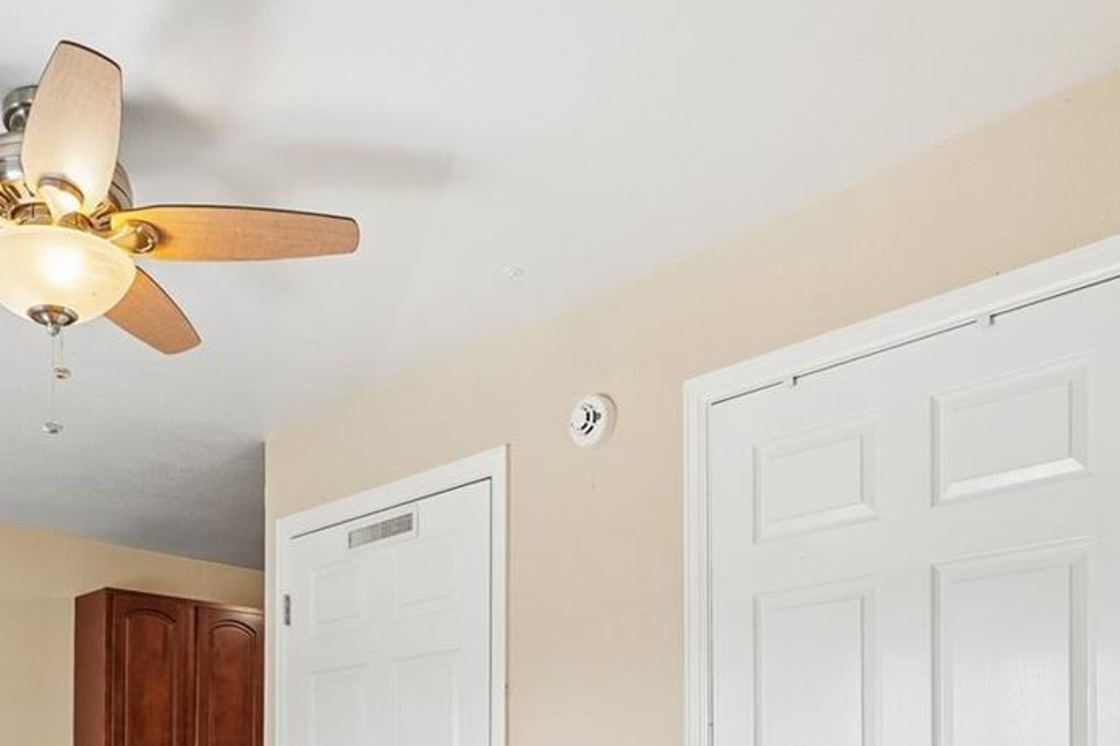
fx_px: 1187
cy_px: 841
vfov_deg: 30.7
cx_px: 455
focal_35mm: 38
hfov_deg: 50.2
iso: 125
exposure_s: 1/30
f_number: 8
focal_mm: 11
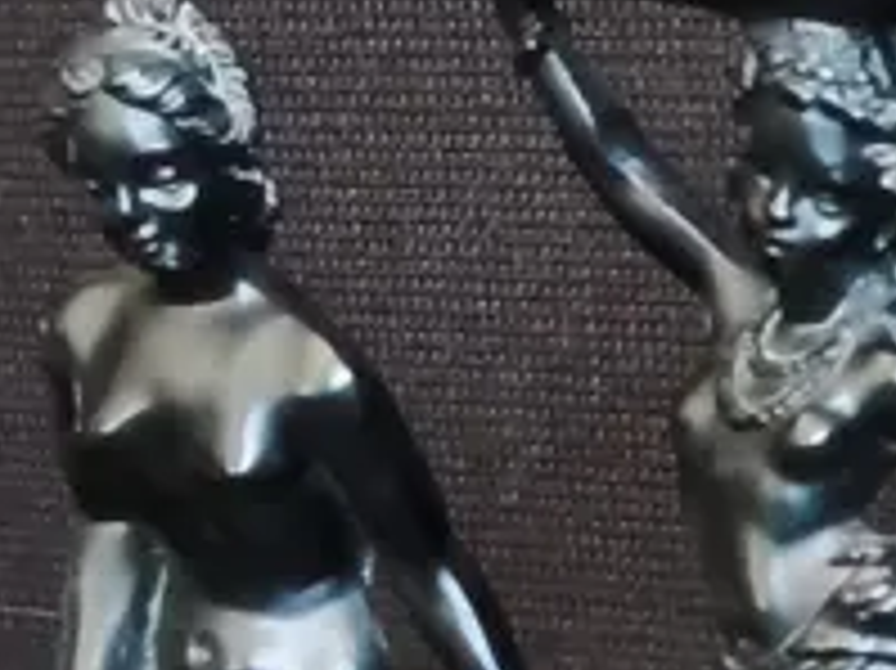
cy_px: 522
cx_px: 1869
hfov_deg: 12.3
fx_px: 3596
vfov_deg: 10.6
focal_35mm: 139
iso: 500
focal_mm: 2.87
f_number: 2
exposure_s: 1/100
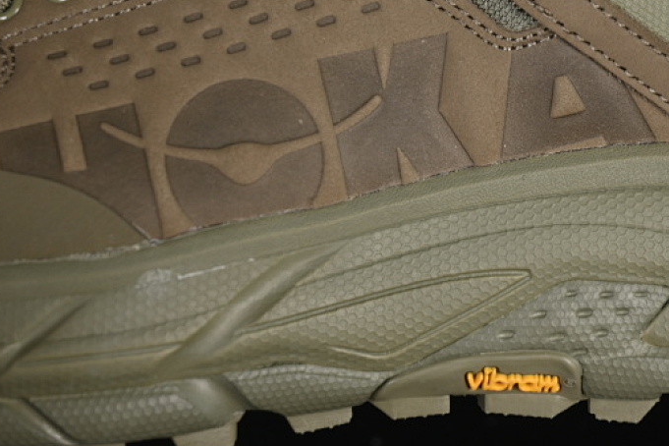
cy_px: 101
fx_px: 2211
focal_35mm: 119
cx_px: 484
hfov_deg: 17.1
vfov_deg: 11.5
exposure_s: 1/50
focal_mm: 50
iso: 160
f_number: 6.3
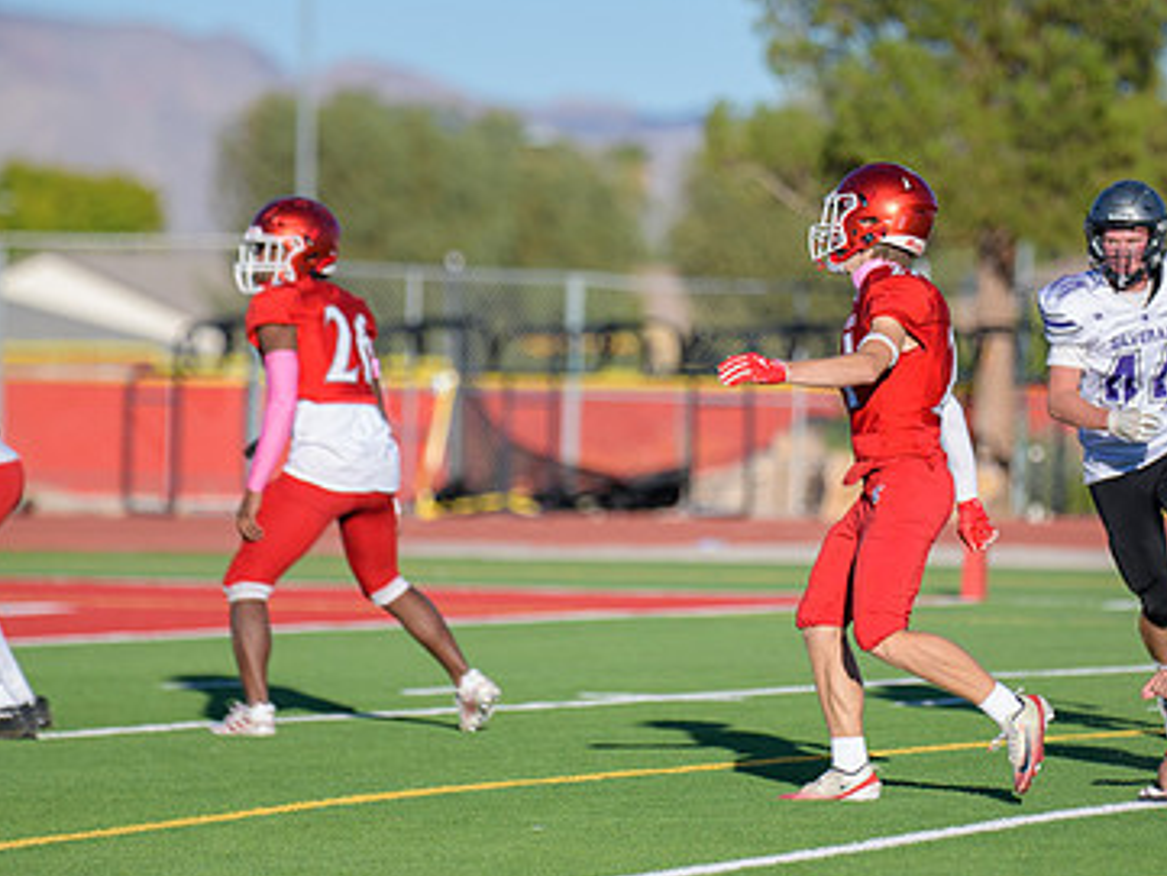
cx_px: 721
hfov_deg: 5.8
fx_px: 11466
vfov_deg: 4.4
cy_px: 467
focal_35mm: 340
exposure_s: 1/6400
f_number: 2.8
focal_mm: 220
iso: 400
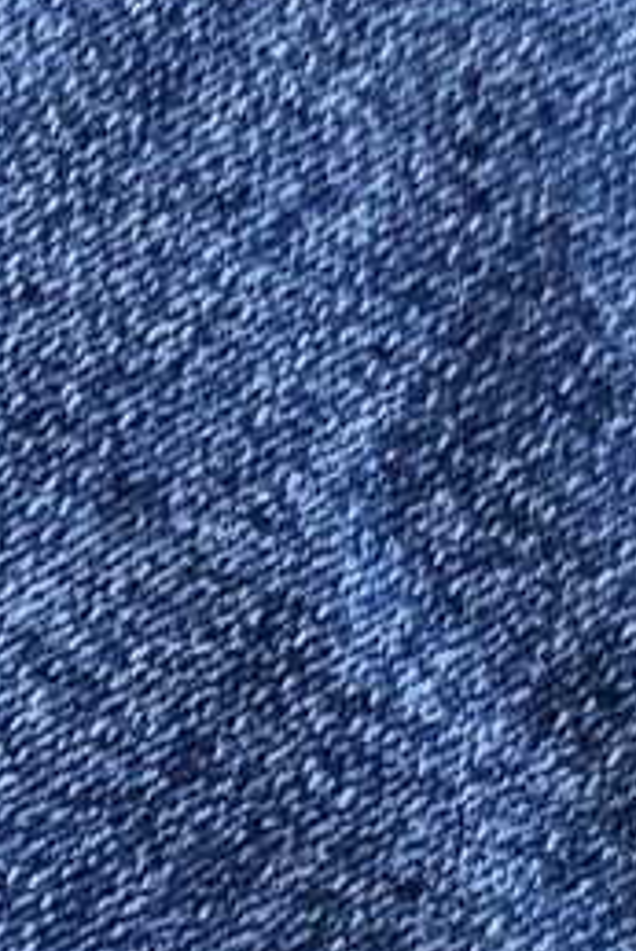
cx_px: -1930
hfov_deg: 6.1
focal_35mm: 189
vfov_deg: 9.5
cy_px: 2416
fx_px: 5001
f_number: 1.7
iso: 1000
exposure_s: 1/120
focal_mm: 6.3
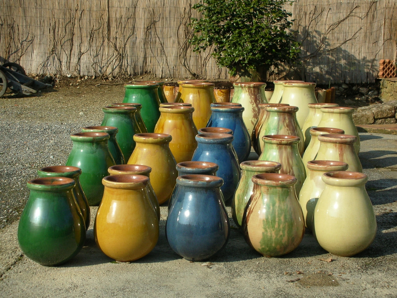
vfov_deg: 24.0
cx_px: 198
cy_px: 149
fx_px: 700
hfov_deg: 31.7
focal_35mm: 61
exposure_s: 1/71.4
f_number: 11.3
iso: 50
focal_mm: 10.1
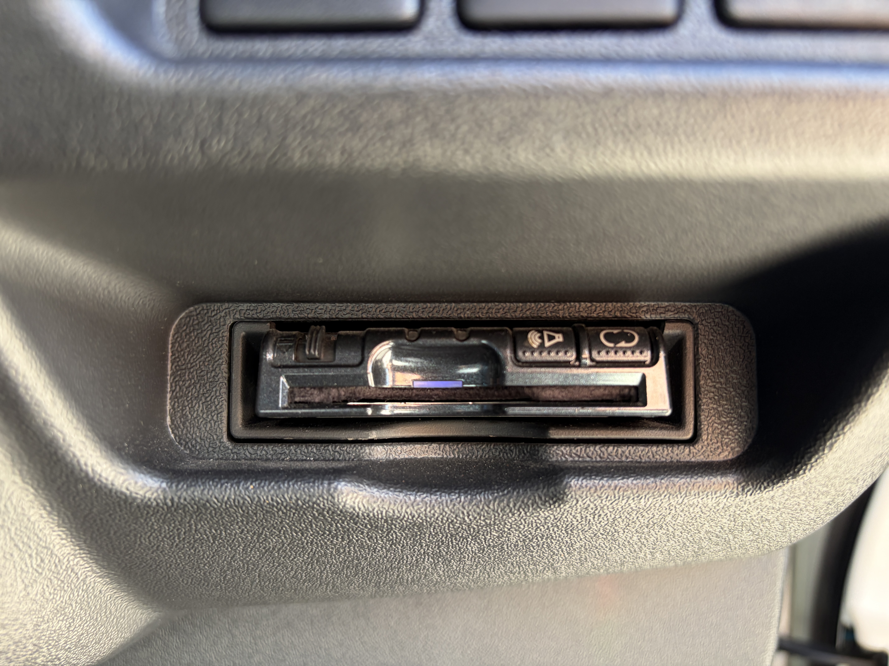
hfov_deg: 67.3
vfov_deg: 53.1
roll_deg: +1.0
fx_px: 668
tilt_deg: -5.2
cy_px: 333
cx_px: 444
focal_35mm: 26
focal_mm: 5.96
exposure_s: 1/121
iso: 125
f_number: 1.6
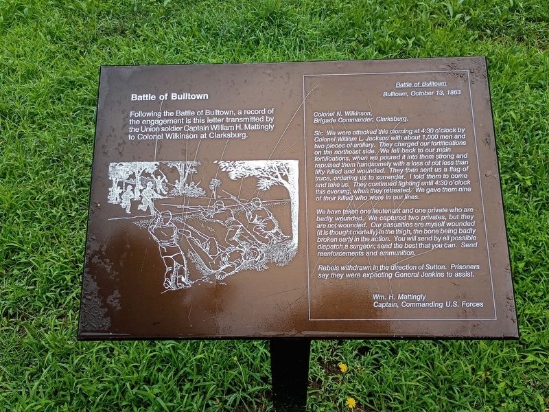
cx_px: 274
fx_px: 460
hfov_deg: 61.7
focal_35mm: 29
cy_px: 206
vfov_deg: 48.2
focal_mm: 4.27
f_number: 1.8
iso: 100
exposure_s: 1/209
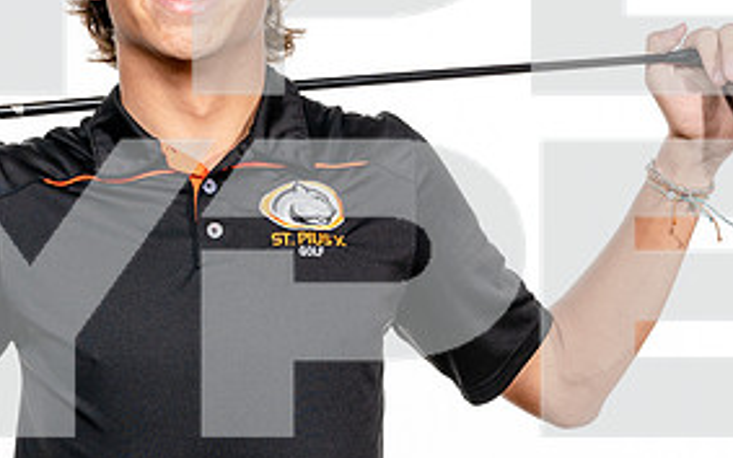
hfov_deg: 15.5
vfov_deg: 9.8
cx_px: 168
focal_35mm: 134
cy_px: 290
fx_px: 2677
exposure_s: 1/250
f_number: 8
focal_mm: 55
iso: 160
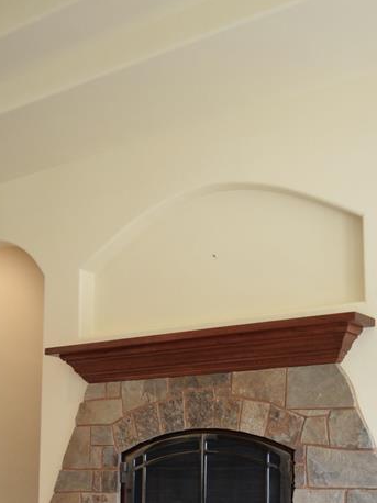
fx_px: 843
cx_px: 200
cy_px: 401
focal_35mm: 58
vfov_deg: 32.4
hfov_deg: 25.2
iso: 720
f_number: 4
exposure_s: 1/60
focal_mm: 24
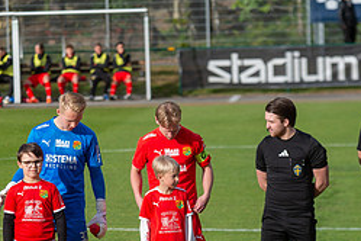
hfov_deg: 5.6
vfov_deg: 3.8
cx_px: 35
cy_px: 218
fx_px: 3660
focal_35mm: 365
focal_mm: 150
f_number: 4
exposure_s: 1/640
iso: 100
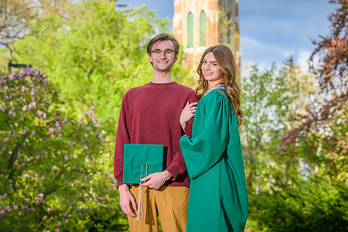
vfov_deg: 12.5
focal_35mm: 109
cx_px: 170
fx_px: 1058
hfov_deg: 18.7
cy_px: 100
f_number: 5
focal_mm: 96
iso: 100
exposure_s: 1/400
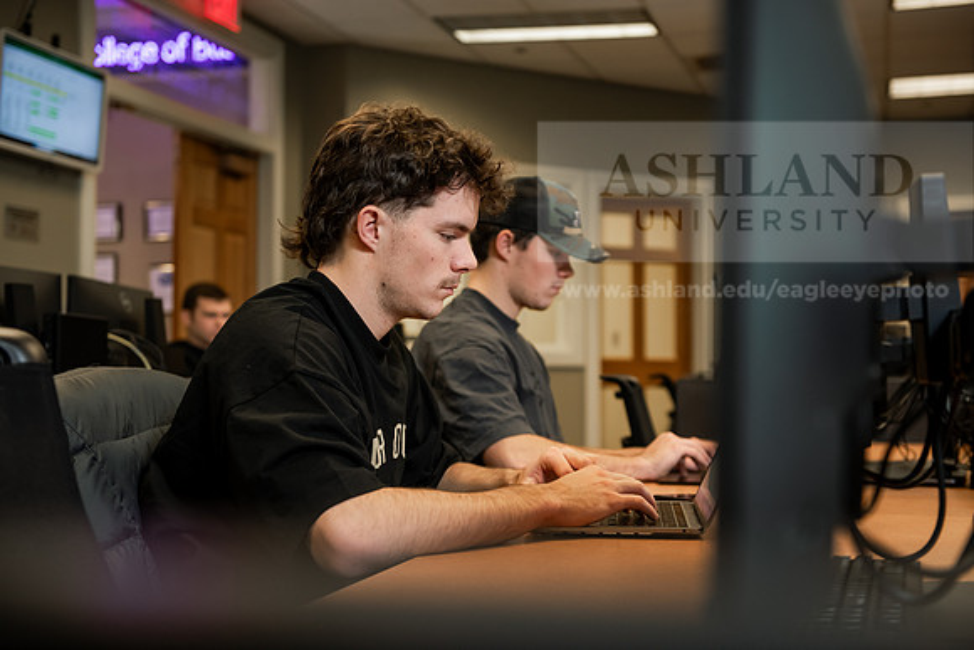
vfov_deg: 26.0
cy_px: 325
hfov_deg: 38.2
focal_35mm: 52
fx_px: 1407
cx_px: 487
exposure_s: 1/125
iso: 640
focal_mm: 52
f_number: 3.2
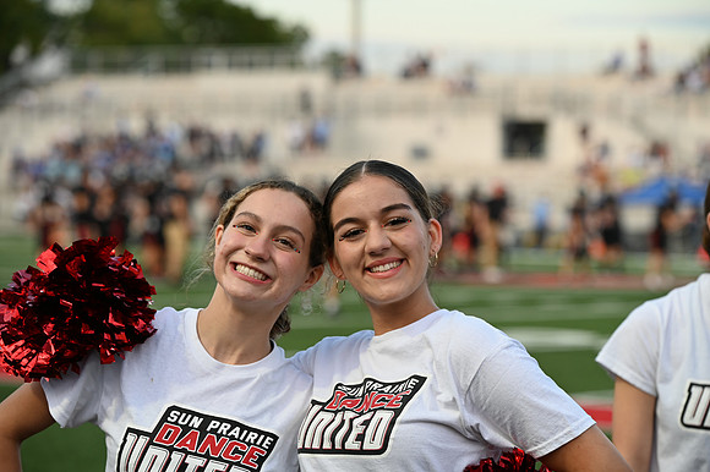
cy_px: 236
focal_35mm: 150
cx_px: 355
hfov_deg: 13.7
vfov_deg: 9.1
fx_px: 2957
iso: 800
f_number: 5
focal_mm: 150
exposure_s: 1/400
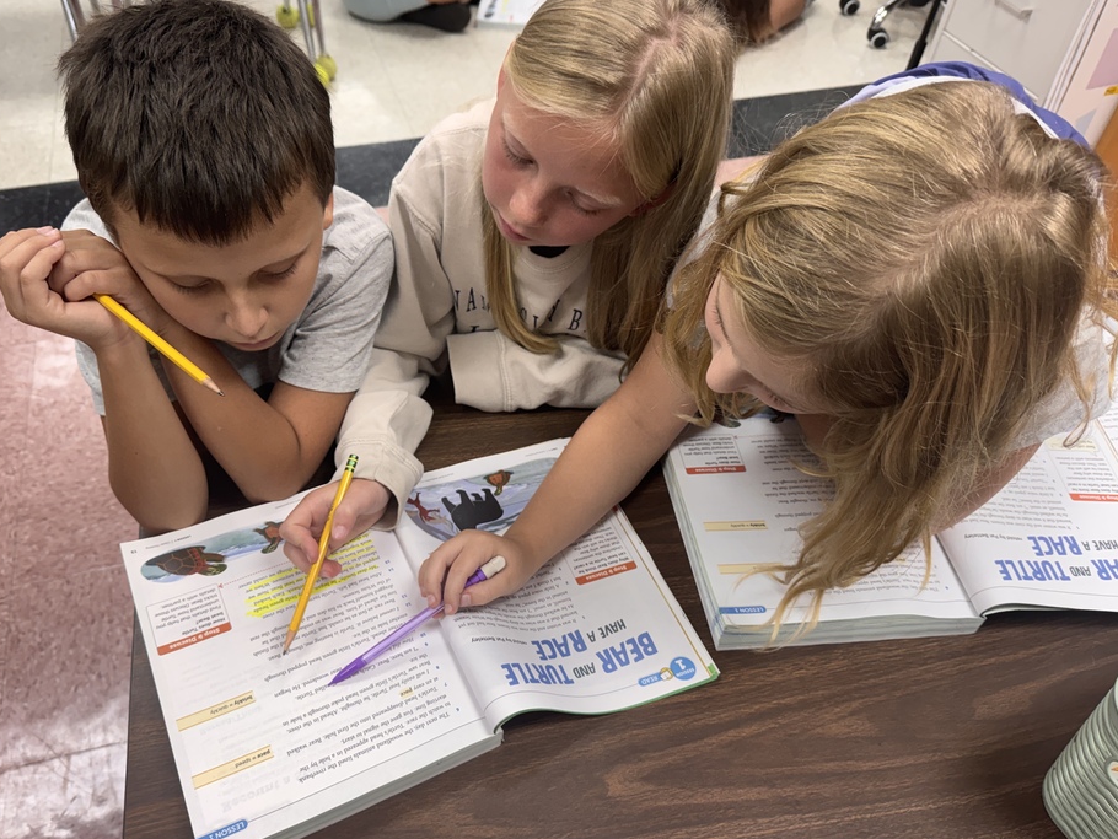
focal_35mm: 27
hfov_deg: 65.1
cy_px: 445
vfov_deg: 51.3
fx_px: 872
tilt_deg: -48.6
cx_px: 493
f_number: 1.78
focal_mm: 6.76
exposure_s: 1/120
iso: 200
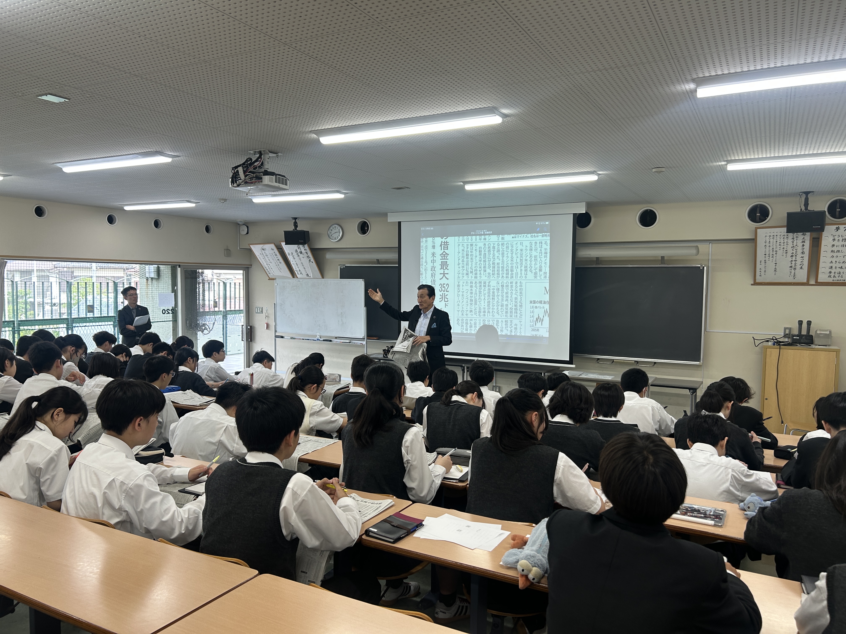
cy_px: 317
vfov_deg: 53.1
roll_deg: -0.5
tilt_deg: -4.3
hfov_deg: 67.3
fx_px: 635
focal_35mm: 26
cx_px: 423
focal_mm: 5.7
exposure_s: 1/121
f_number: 1.5
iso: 40
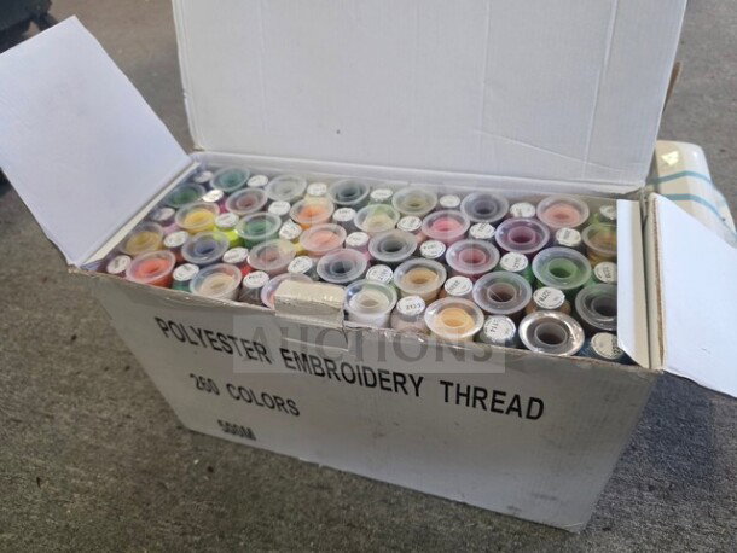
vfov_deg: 58.9
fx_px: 490
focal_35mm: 23
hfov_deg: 73.9
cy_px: 276
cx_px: 368
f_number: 1.7
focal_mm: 6.3
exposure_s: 1/120
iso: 500
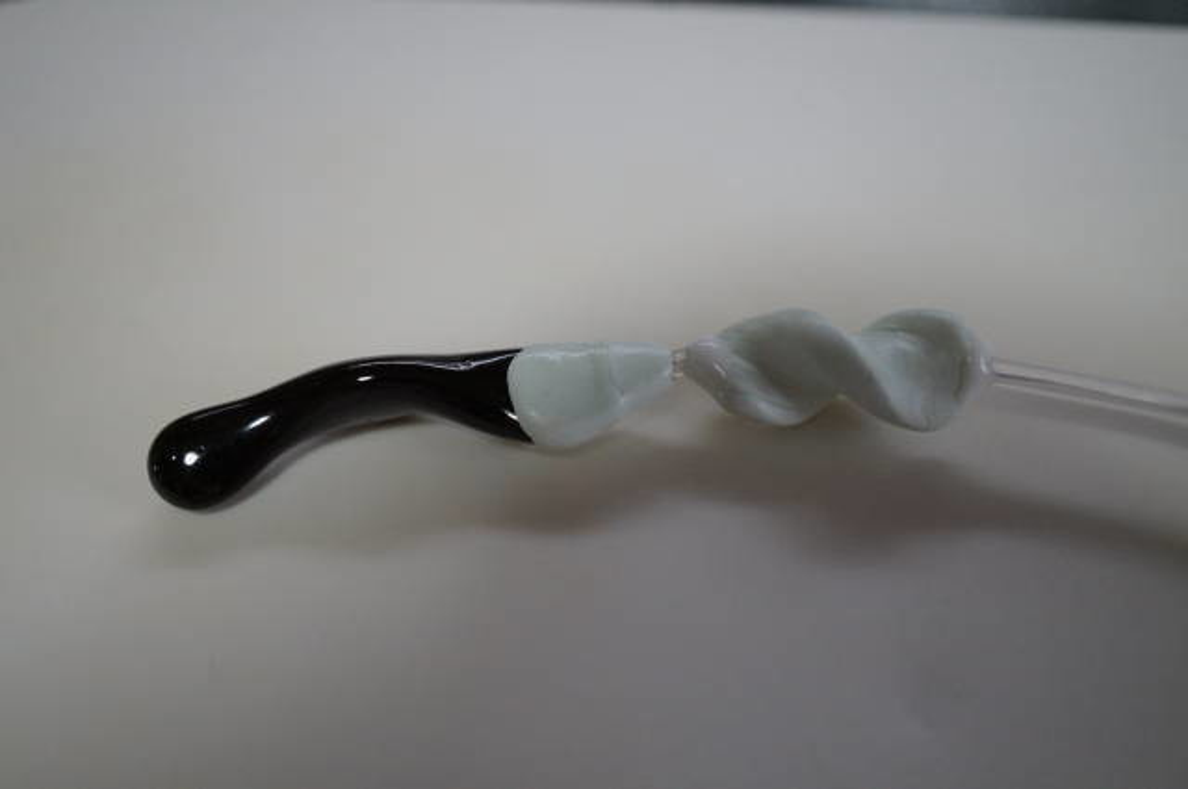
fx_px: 1483
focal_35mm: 45
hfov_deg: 43.7
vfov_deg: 29.8
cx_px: 594
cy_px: 394
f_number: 4
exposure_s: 1/160
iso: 2000
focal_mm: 30
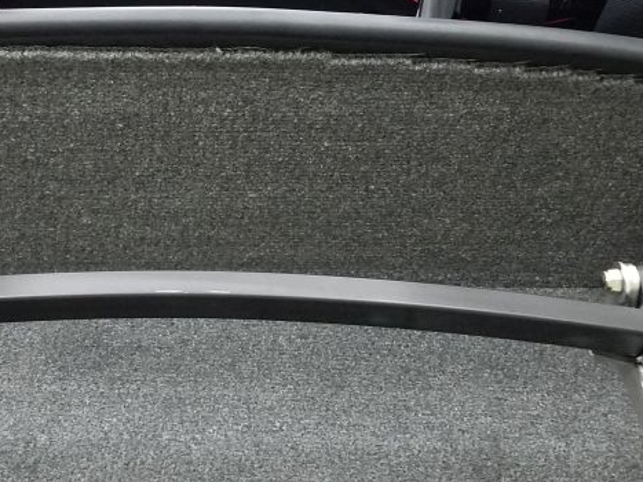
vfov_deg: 25.3
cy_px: 106
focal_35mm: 57
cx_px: 205
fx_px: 1059
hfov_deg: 33.4
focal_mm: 4.2
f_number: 1.7
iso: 320
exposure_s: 1/10
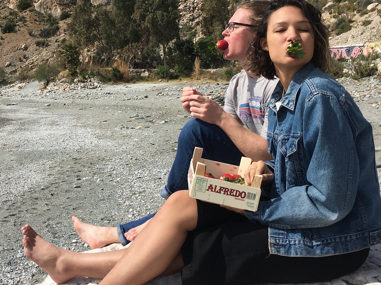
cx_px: 105
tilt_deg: -2.5
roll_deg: -0.6
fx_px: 572
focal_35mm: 52
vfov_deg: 28.0
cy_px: 115
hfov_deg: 36.1
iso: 25
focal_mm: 4.15
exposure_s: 1/2024
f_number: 2.2
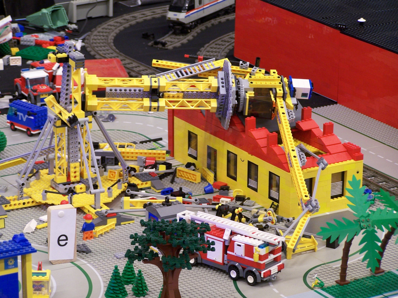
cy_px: 149
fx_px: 1598
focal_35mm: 139
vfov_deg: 10.7
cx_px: 199
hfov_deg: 14.2
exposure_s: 1/3
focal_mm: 23.1
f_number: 3.2
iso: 80
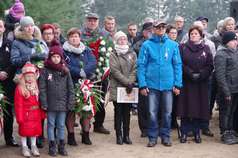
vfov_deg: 15.2
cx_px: 119
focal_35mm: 90
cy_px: 79
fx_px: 595
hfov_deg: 22.6
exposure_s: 1/200
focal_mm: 60
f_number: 4.5
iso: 1600
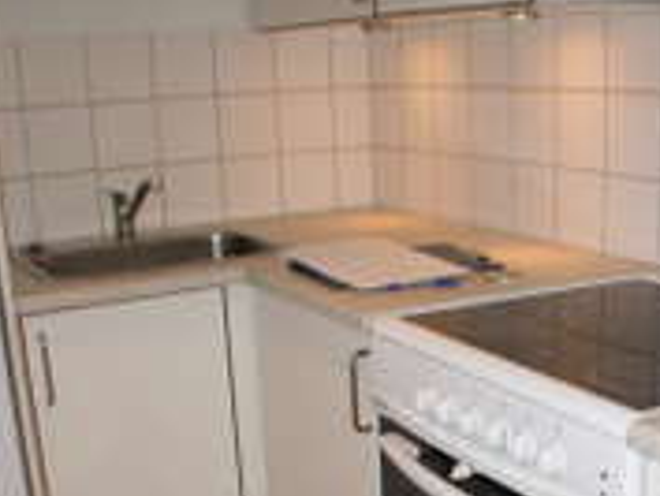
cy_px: 451
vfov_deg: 18.1
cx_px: 427
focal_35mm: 80
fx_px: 1526
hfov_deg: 24.3
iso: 100
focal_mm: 7.85
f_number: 2.6
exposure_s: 1/60
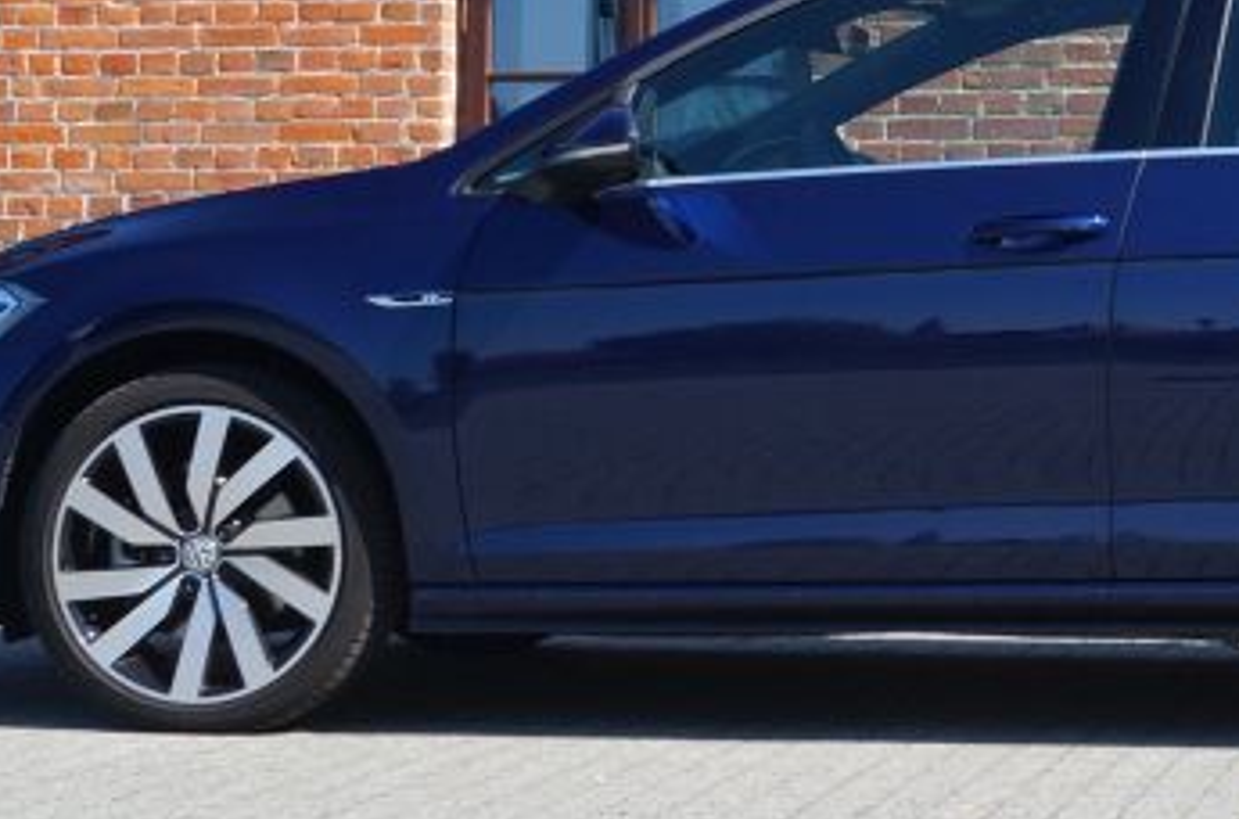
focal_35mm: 107
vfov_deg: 12.6
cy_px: 66
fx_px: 3672
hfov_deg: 18.7
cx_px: 1174
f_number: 10
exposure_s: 1/100
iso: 100
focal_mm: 24
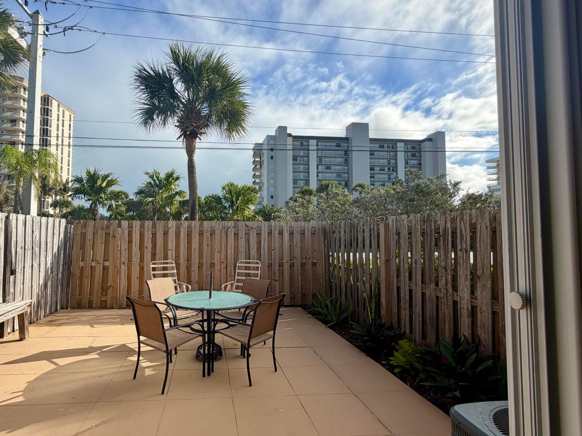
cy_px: 219
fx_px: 303
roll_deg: +0.2
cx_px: 234
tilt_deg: +2.7
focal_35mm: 18
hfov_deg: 86.7
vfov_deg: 71.6
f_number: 2.2
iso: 25
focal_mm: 2.22
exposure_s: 1/1189
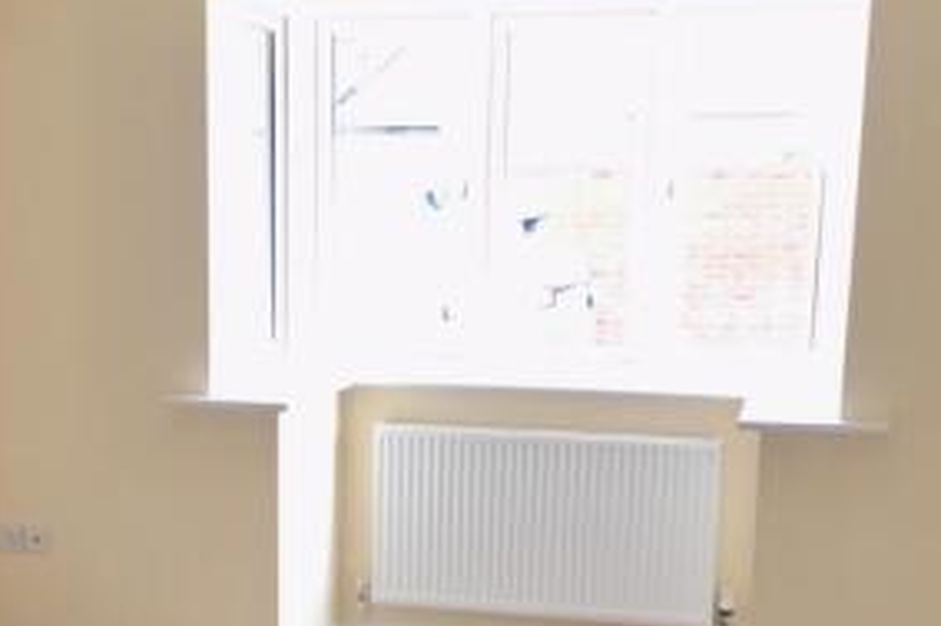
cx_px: 343
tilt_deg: -12.9
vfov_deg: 21.5
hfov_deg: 32.2
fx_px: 1620
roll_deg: -0.6
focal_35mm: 62
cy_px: 532
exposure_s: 1/33
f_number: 2.2
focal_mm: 4.15
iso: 32
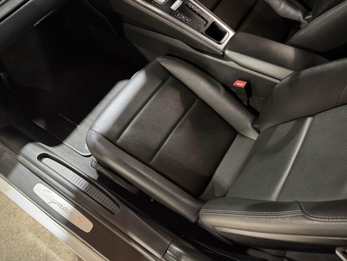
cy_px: 130
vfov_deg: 56.8
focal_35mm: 24
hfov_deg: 71.6
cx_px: 174
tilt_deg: -61.5
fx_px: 241
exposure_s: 1/25
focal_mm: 6.76
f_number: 1.78
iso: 800
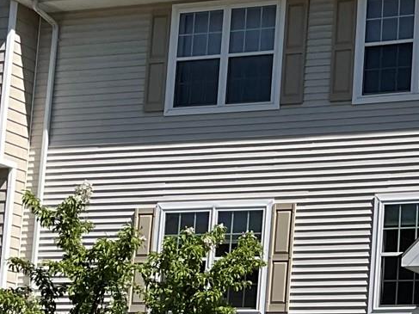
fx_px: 1476
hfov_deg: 15.4
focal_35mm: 122
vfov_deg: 12.0
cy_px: 328
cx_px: 544
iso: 16
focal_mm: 3
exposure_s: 1/1912
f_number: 1.8
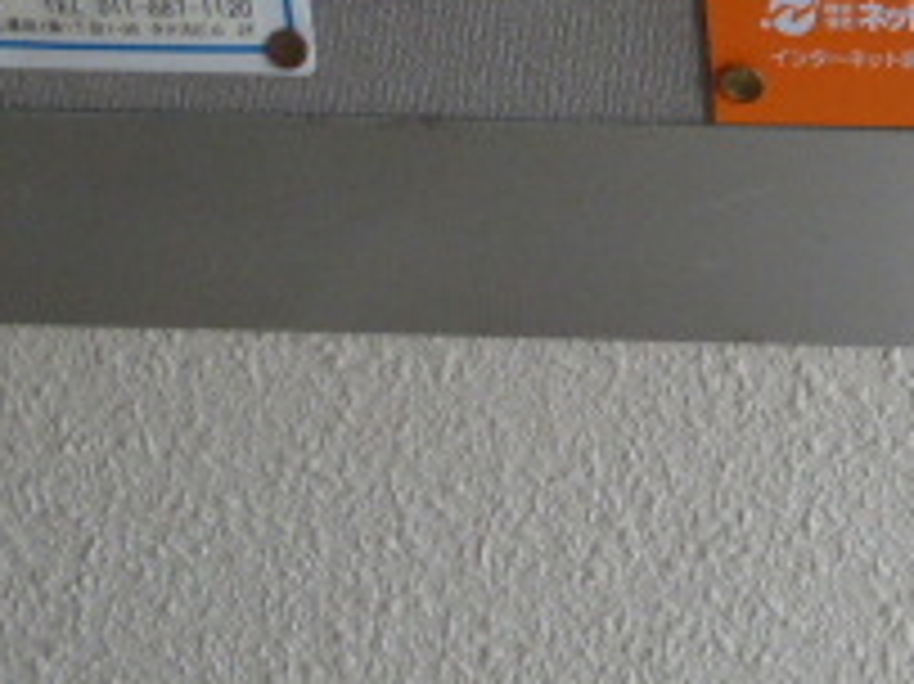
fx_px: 1662
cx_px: 1256
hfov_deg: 25.4
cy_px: -320
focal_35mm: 63
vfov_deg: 20.2
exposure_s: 1/60
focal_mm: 3.58
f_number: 2.8
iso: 250
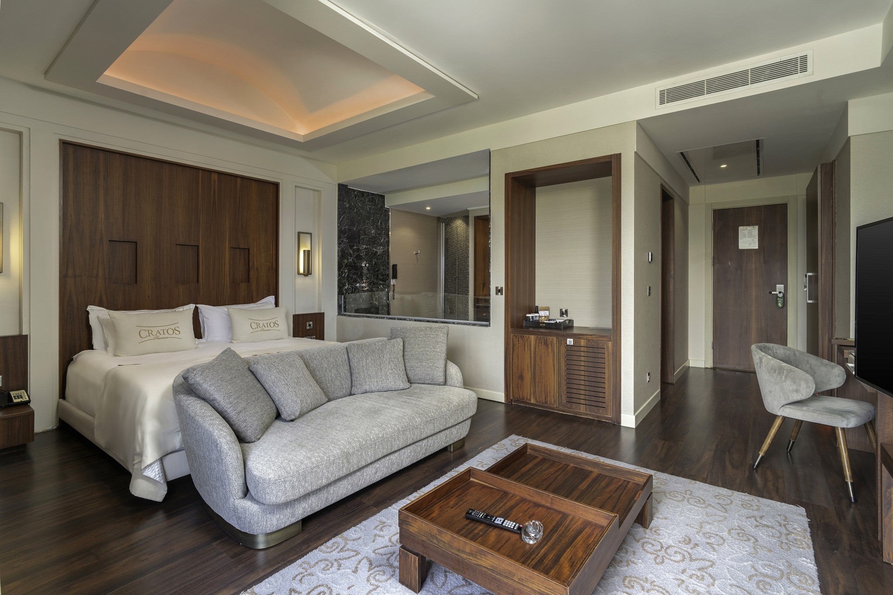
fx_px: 397
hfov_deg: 96.7
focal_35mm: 16
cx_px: 446
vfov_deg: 73.7
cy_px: 298
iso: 400
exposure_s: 1/50
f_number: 8
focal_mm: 16
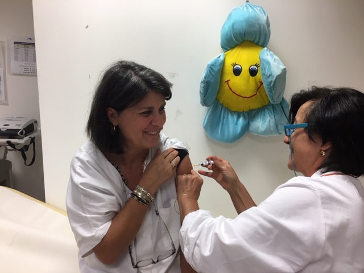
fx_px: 305
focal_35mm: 29
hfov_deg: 61.7
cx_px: 182
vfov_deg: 48.2
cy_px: 136
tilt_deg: -10.5
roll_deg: -0.5
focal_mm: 4.15
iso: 40
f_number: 2.2
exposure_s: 1/33
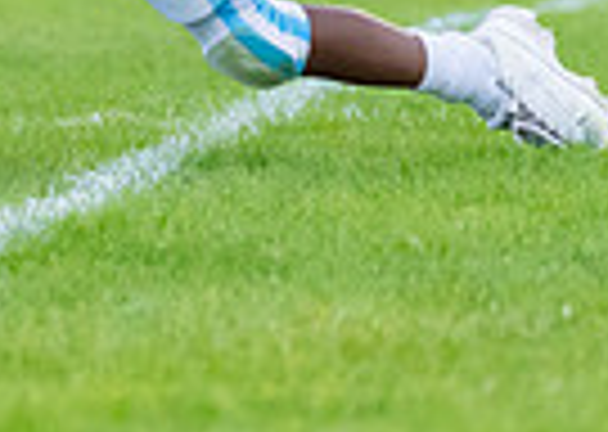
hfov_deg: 2.4
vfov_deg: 1.7
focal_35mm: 849
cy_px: -660
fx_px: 14638
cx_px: -334
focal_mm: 104
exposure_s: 1/1250
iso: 1600
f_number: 2.8
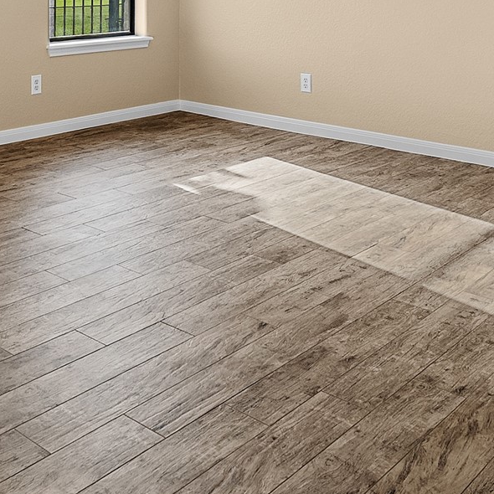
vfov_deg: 30.7
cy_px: -40
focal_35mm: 50
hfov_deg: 33.7
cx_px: 157
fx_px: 807
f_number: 8
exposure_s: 1/50
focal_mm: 16
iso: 1000
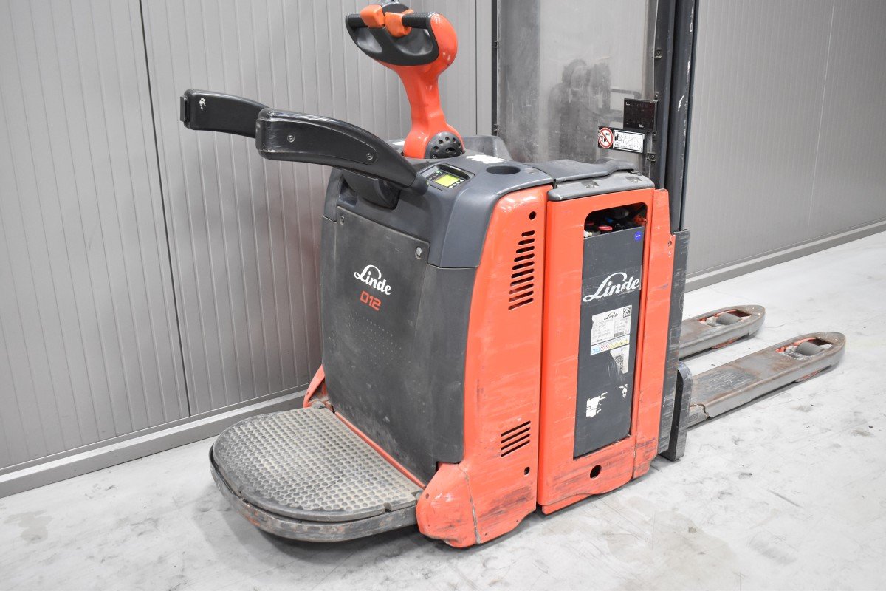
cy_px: 296
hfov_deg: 57.2
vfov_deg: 40.0
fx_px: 812
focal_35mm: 33
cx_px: 443
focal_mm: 22
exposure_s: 1/30
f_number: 4.5
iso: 1600
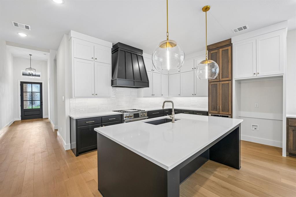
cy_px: 98
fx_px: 123
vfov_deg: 77.3
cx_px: 148
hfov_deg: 100.4
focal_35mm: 15
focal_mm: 15
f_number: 8
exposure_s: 1/20
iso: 400
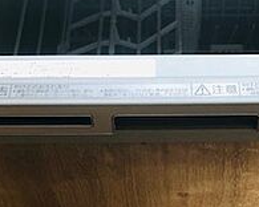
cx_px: 178
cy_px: 171
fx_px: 644
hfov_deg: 22.6
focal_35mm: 84
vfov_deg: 18.1
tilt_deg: -52.5
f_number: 1.8
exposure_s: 1/20
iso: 40
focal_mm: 4
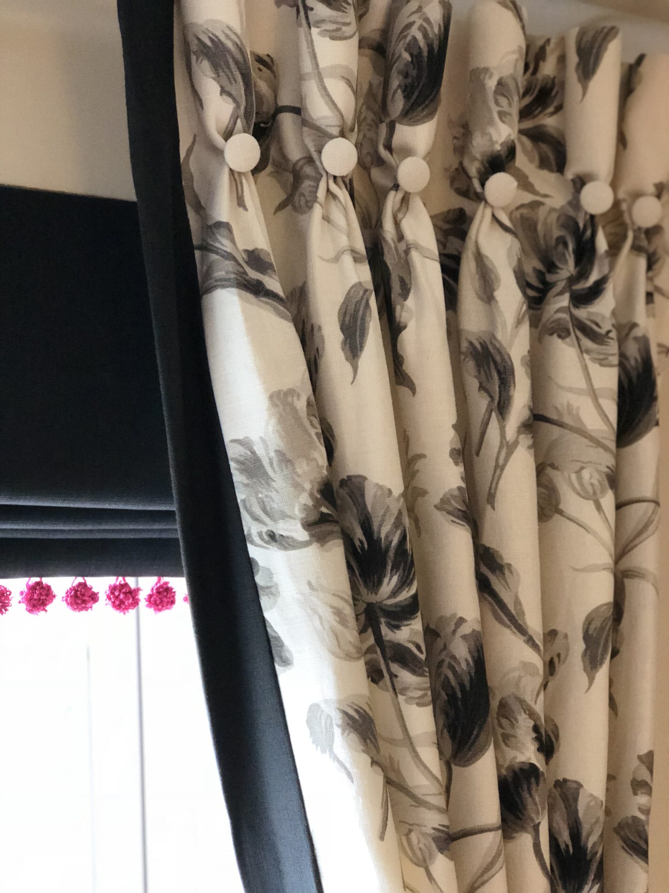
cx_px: 334
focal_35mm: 57
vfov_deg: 33.8
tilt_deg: +6.4
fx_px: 1469
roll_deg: +2.3
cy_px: 446
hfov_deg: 25.7
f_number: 2.8
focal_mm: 6.6
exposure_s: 1/50
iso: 1250
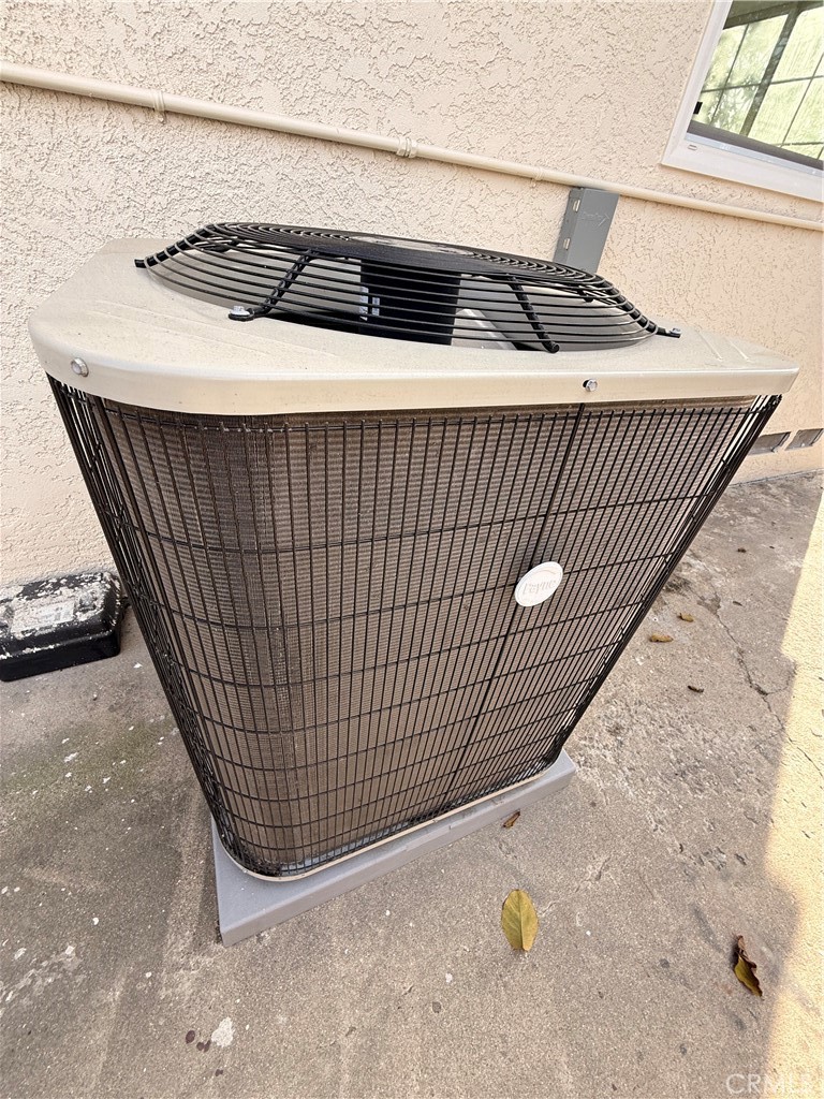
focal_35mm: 14
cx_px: 412
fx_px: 444
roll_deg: -8.4
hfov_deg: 85.7
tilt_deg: -35.9
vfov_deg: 102.1
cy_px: 550
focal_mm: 2.22
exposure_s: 1/184
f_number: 2.2
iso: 50
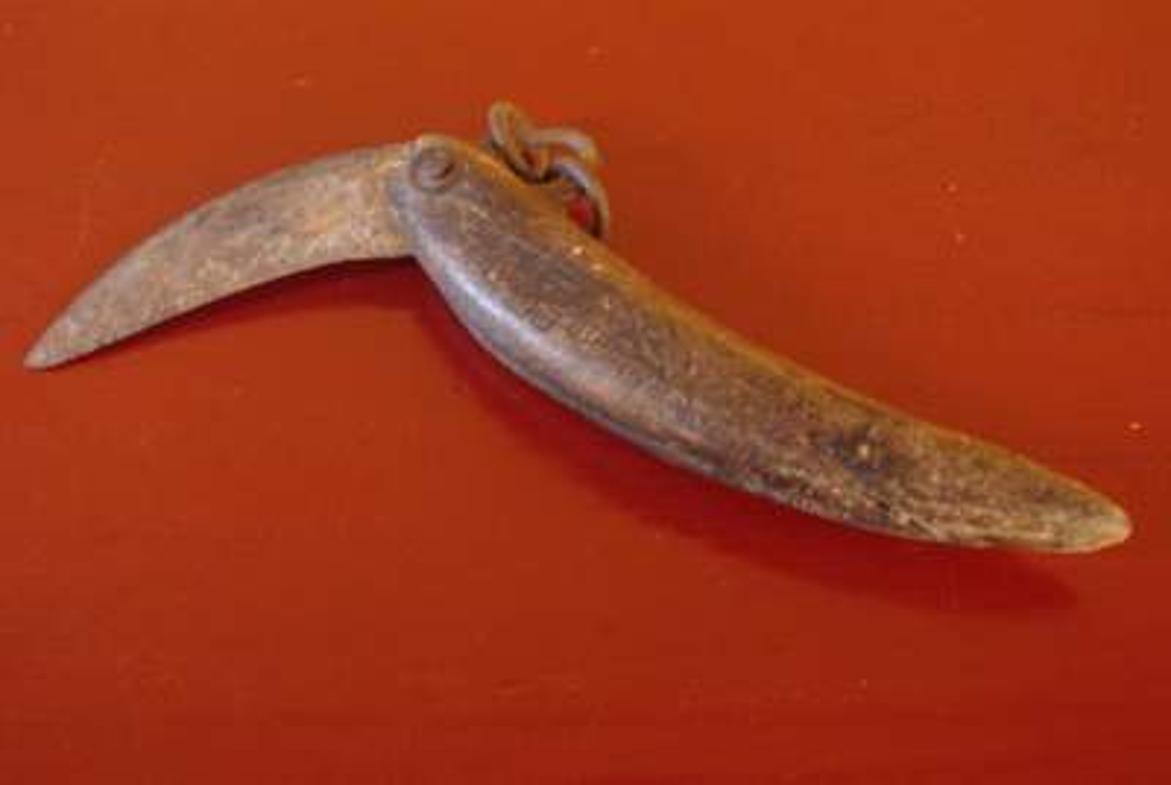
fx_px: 1857
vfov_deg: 23.9
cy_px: 392
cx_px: 586
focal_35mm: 57
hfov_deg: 35.0
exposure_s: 1/15
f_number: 6.7
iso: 1600
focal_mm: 37.5
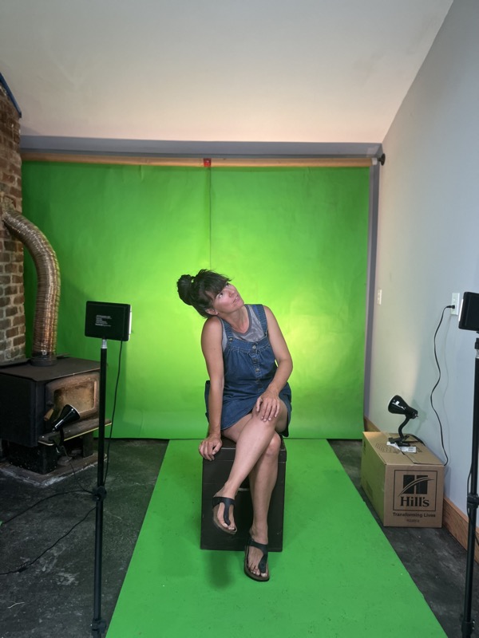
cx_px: 240
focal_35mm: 26
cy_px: 319
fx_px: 480
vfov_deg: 67.3
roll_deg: -2.2
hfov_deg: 53.1
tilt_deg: +3.6
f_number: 1.6
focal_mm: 5.1
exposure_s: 1/60
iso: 125
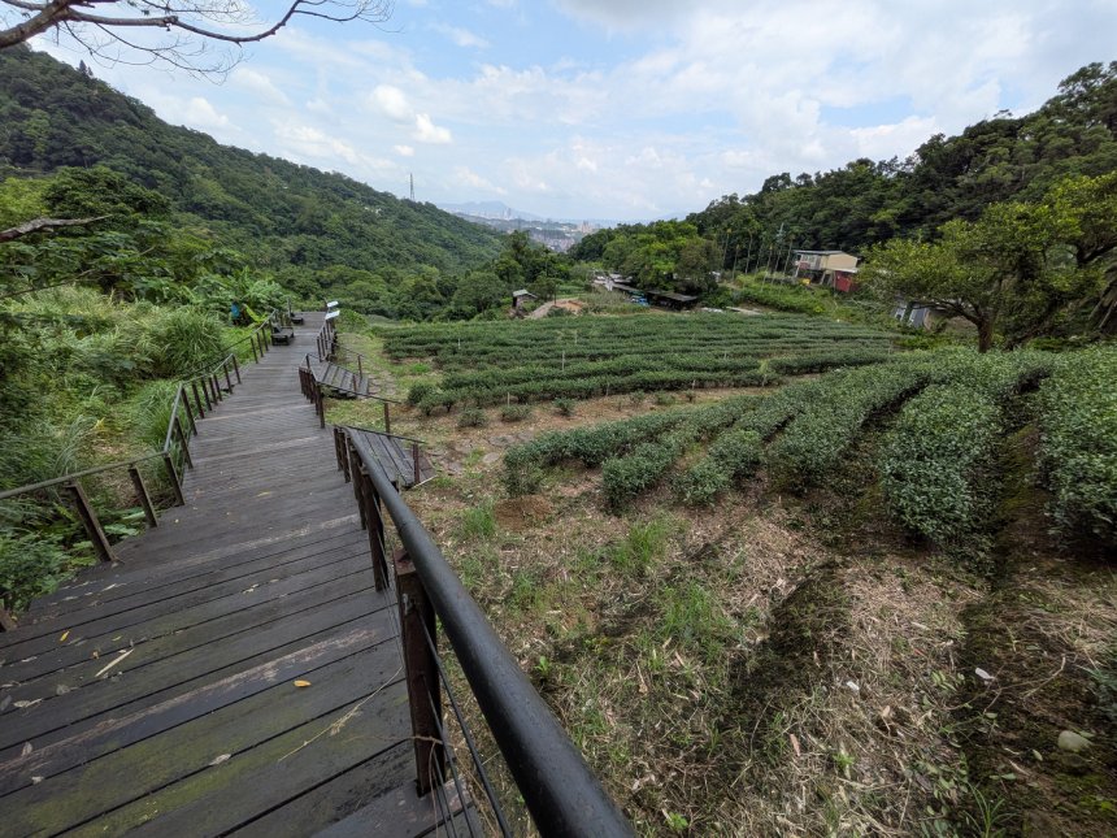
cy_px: 419
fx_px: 452
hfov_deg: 102.1
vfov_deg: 85.7
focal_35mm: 14
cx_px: 558
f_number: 2.2
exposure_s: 1/1133
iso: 51
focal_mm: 1.85
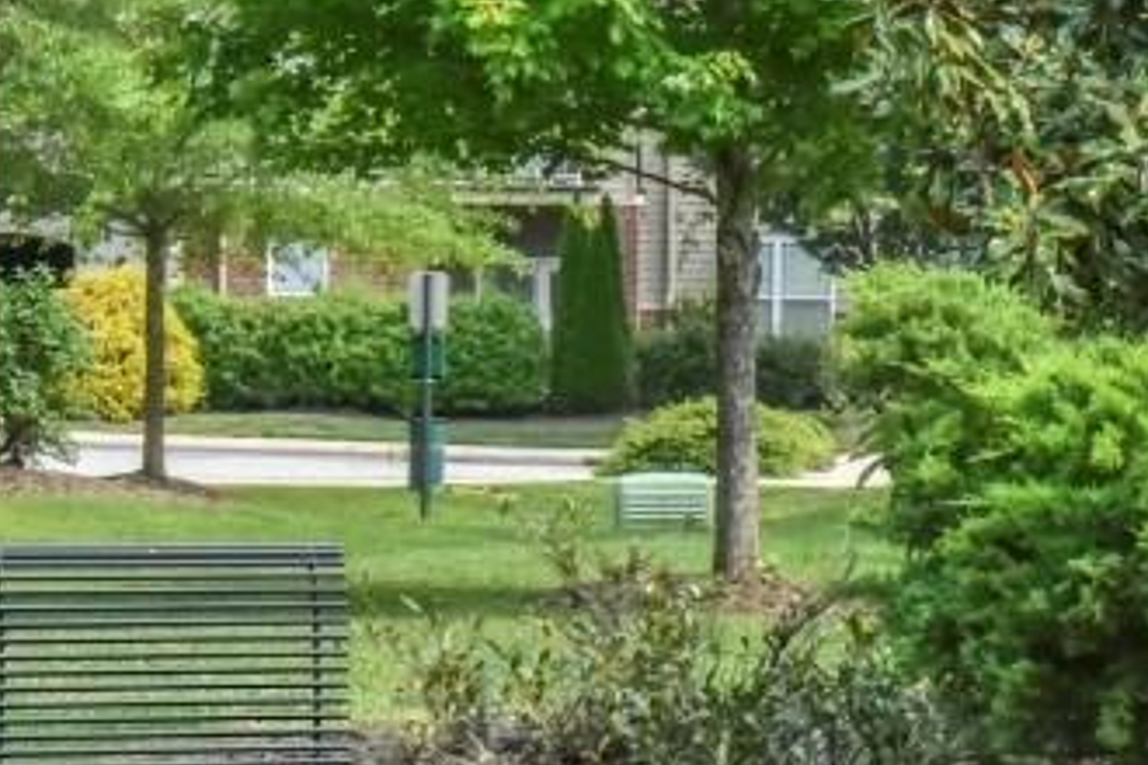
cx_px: 762
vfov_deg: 9.2
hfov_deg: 13.8
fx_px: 4751
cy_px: 435
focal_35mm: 149
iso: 4000
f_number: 20
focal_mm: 48
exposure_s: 1/400
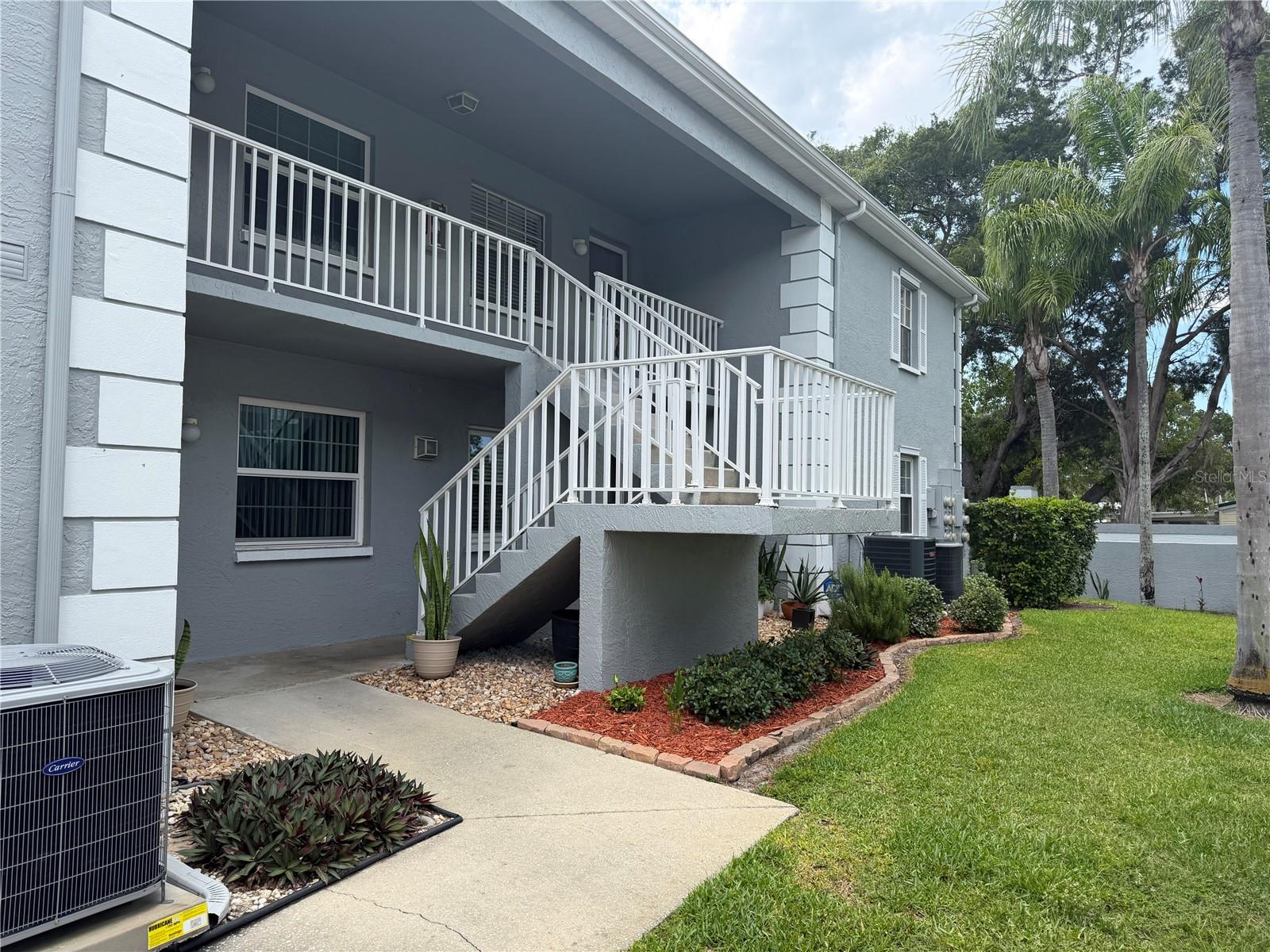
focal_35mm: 24
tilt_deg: +3.4
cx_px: 635
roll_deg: -0.4
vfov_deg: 56.8
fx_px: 881
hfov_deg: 71.6
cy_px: 476
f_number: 1.78
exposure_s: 1/1522
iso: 100
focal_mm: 6.76
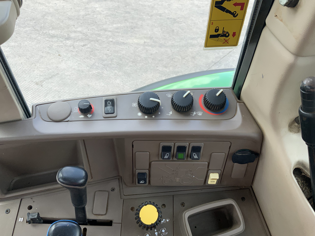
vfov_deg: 48.2
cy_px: 118
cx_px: 158
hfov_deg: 61.7
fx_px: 264
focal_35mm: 29
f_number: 1.8
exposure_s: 1/224
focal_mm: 3
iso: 16
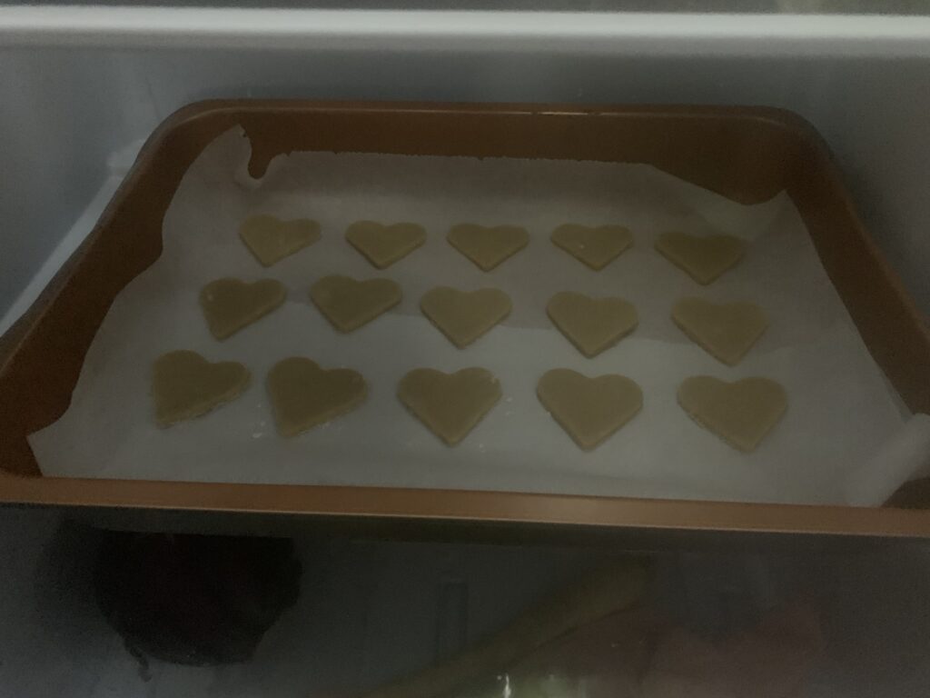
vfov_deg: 53.1
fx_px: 699
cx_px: 465
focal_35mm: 26
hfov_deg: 67.3
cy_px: 349
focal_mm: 4.25
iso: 1600
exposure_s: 1/17
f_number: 1.8
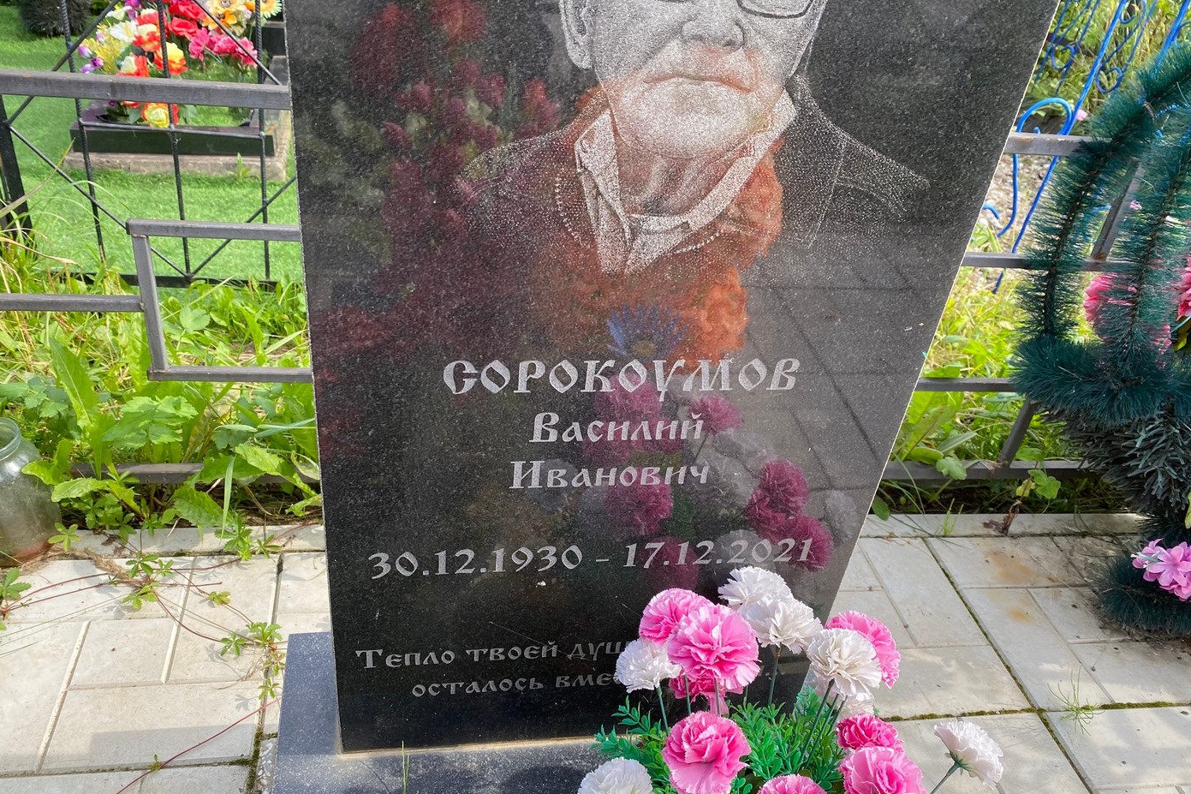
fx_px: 926
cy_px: 452
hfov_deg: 65.5
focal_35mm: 28
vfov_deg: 46.3
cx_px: 579
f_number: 1.8
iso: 32
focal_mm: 4.25
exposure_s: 1/349
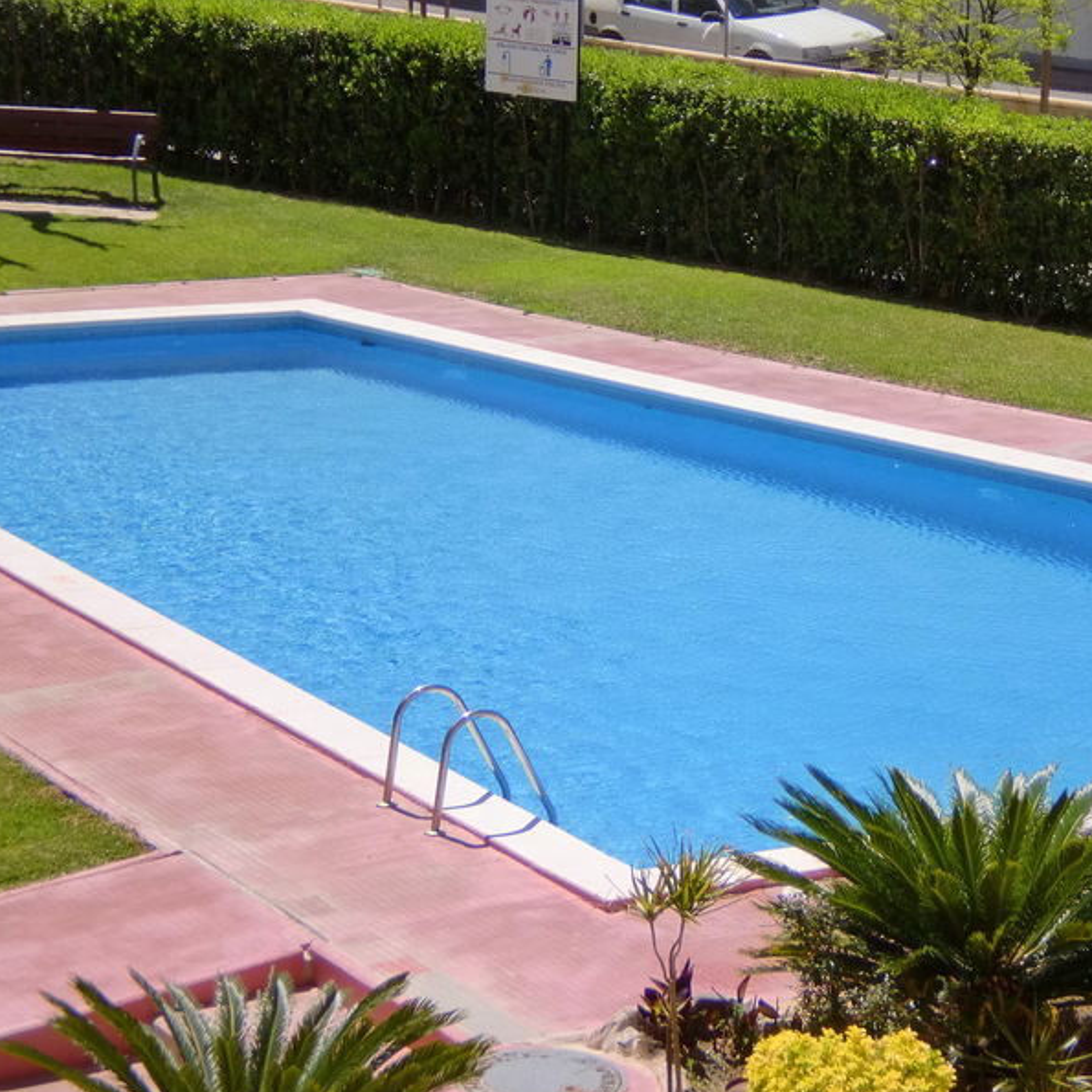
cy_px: 549
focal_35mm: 126
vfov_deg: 13.8
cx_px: 670
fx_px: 4497
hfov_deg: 13.8
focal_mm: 18.9
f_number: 5.9
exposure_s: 1/400
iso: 64
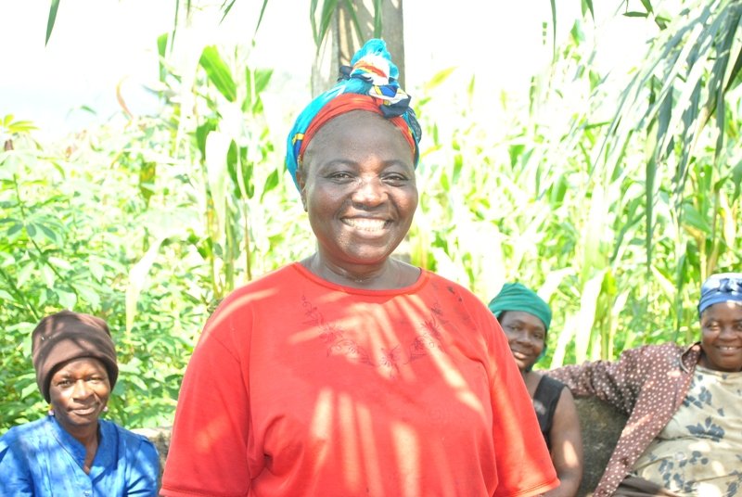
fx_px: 1300
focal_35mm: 63
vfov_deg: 21.6
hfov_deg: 31.8
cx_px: 371
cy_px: 248
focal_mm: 42
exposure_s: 1/200
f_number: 5.6
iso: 400
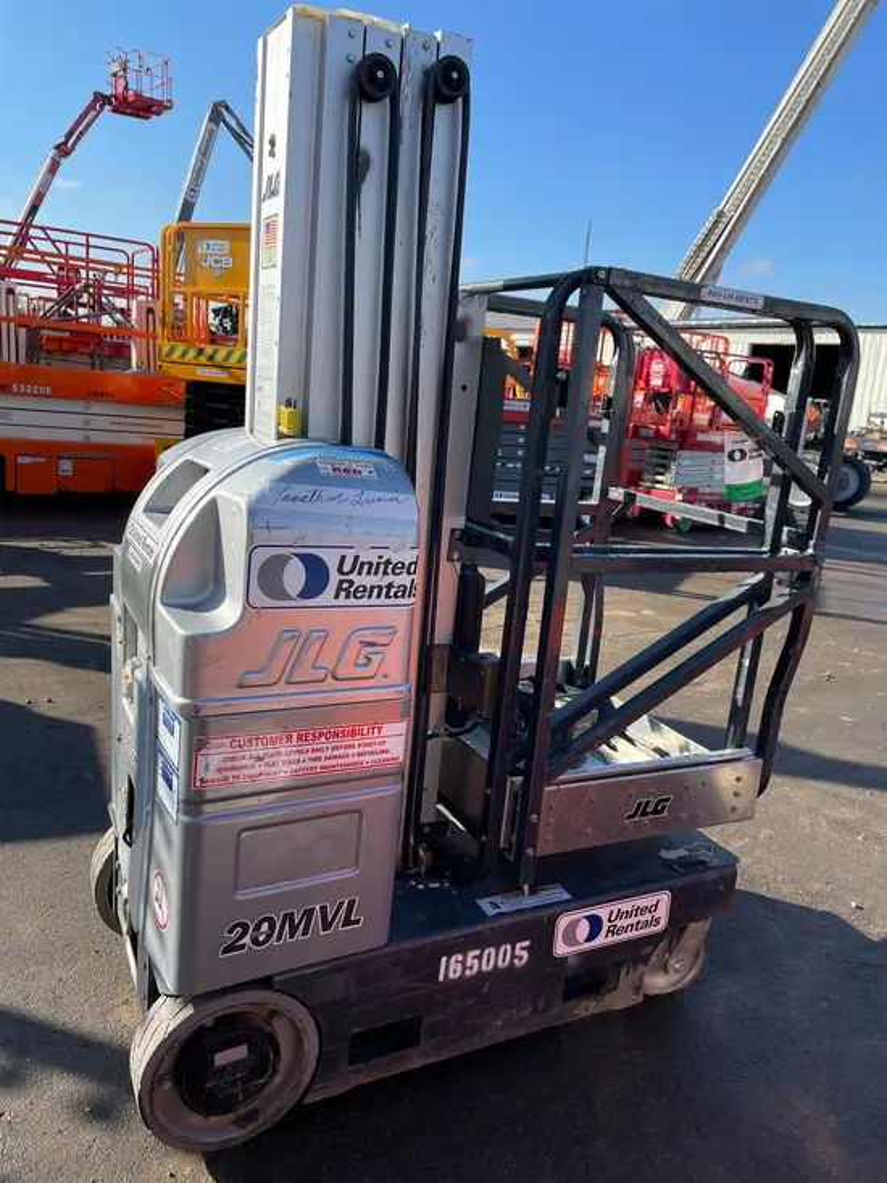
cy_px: 592
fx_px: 888
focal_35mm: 26
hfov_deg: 53.1
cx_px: 444
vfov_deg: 67.3
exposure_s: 1/2398
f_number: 1.6
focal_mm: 4.2
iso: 50
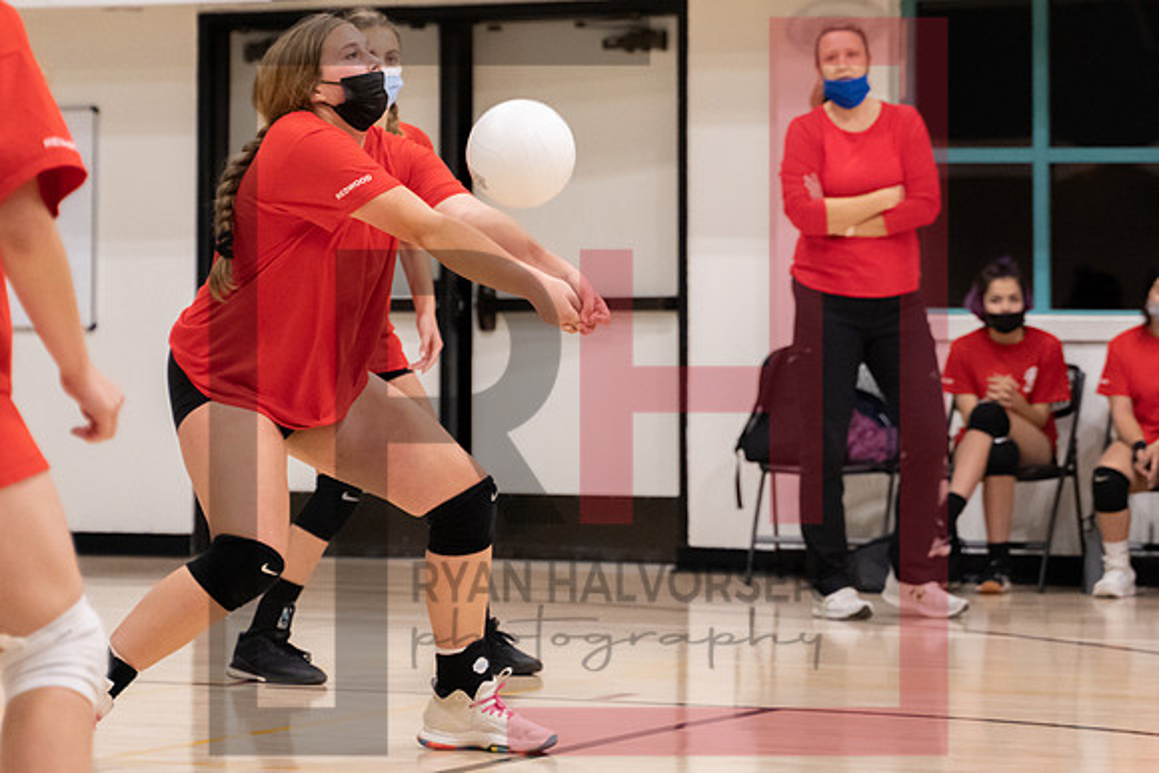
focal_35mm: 136
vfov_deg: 10.1
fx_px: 4378
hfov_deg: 15.1
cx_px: 410
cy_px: 145
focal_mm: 75
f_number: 2.8
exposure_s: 1/1000
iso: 3200
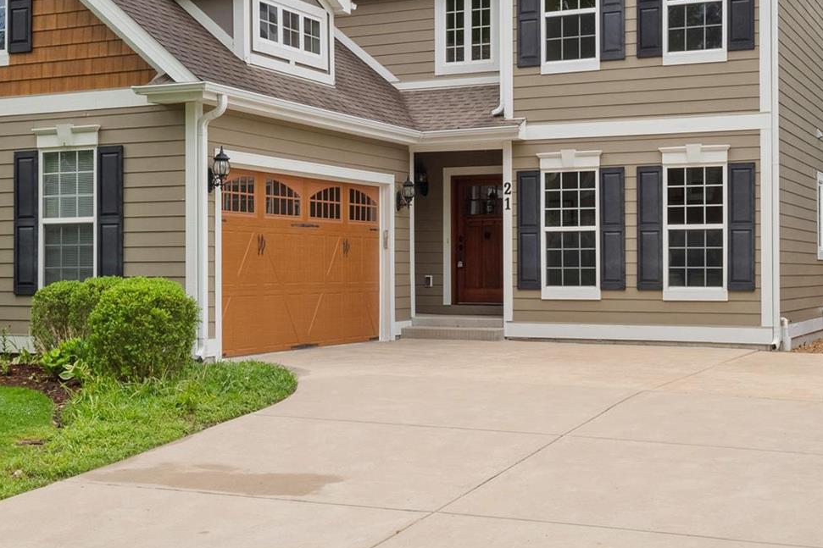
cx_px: 365
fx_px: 1280
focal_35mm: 56
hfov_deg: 35.6
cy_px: 109
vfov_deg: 23.8
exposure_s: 1/200
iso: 400
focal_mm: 17
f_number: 8
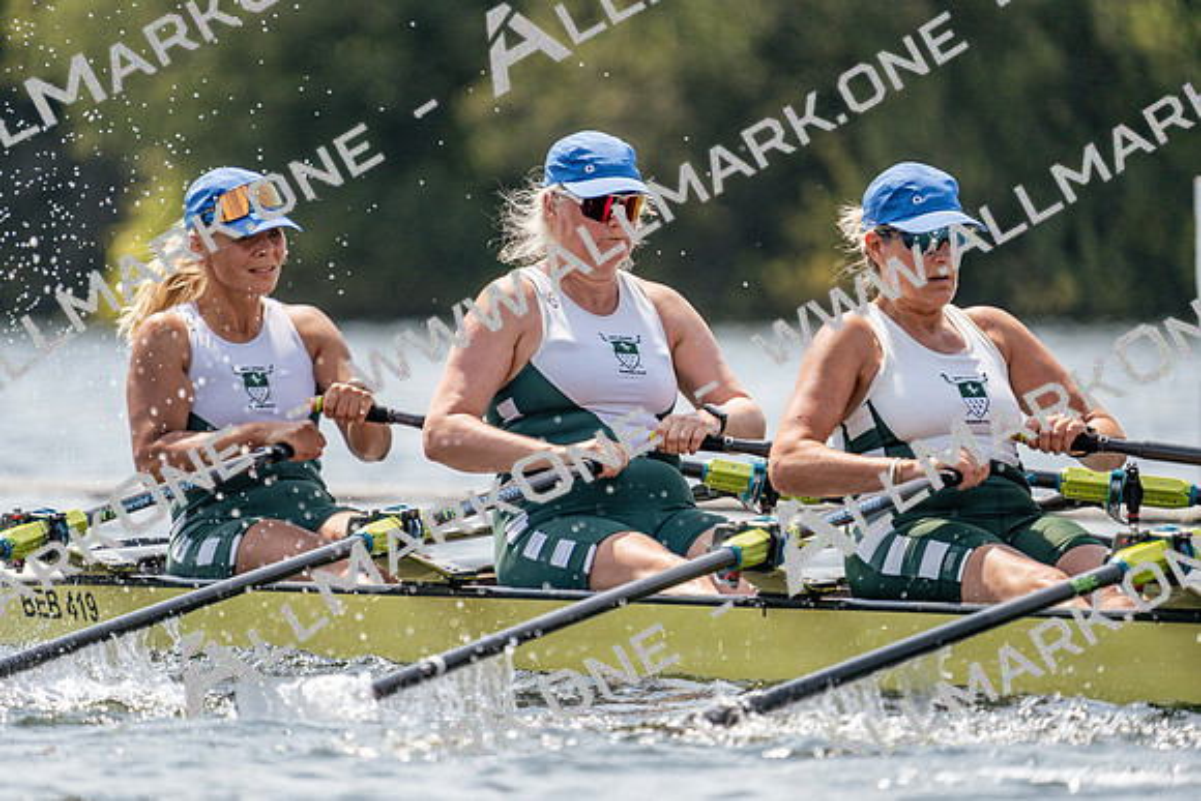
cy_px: 400
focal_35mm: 529
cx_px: 600
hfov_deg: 3.9
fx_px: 17651
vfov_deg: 2.6
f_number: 6.3
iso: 320
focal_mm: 529
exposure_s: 1/1600
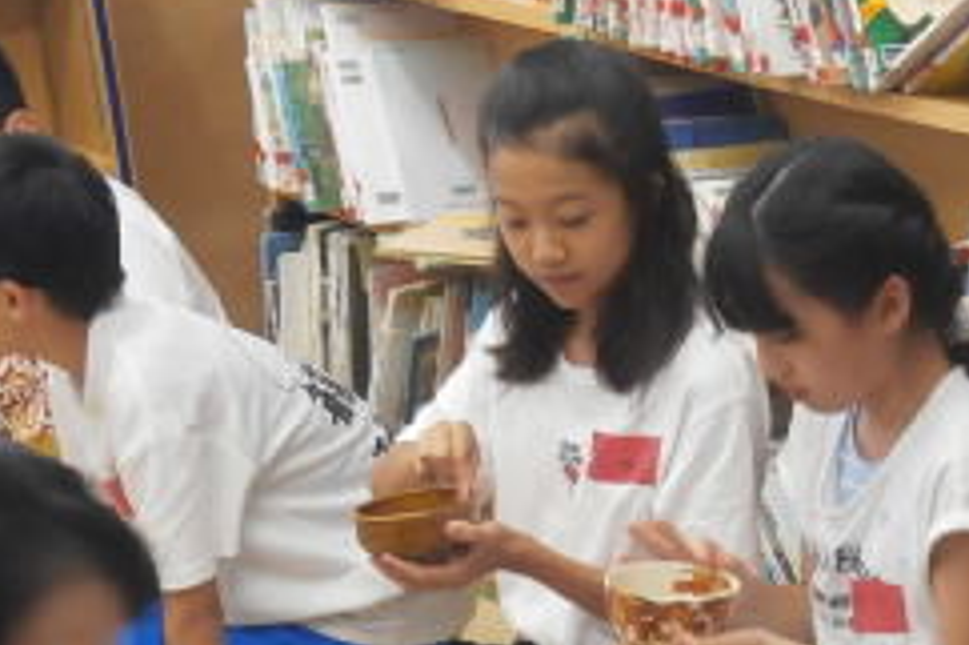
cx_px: 693
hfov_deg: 20.5
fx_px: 2663
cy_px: 777
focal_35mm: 99
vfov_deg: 13.4
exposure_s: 1/25
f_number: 3.1
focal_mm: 6.4
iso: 200
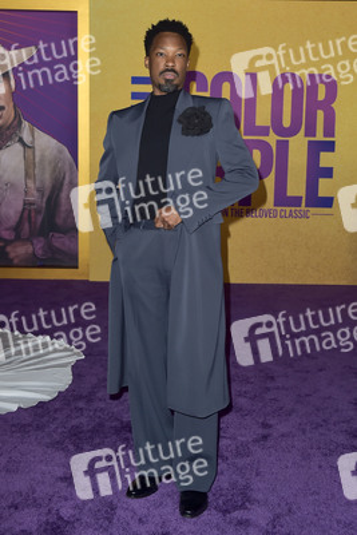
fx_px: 624
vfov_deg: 46.4
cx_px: 178
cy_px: 268
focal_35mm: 42
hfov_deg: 31.9
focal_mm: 42
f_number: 6.3
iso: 320
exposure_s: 1/250
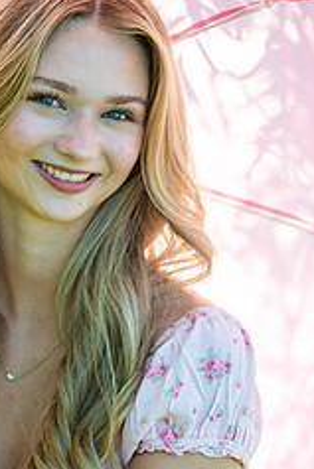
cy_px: 315
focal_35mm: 293
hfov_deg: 4.7
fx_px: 3828
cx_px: 65
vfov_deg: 7.0
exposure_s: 1/1000
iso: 160
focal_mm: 155
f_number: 4
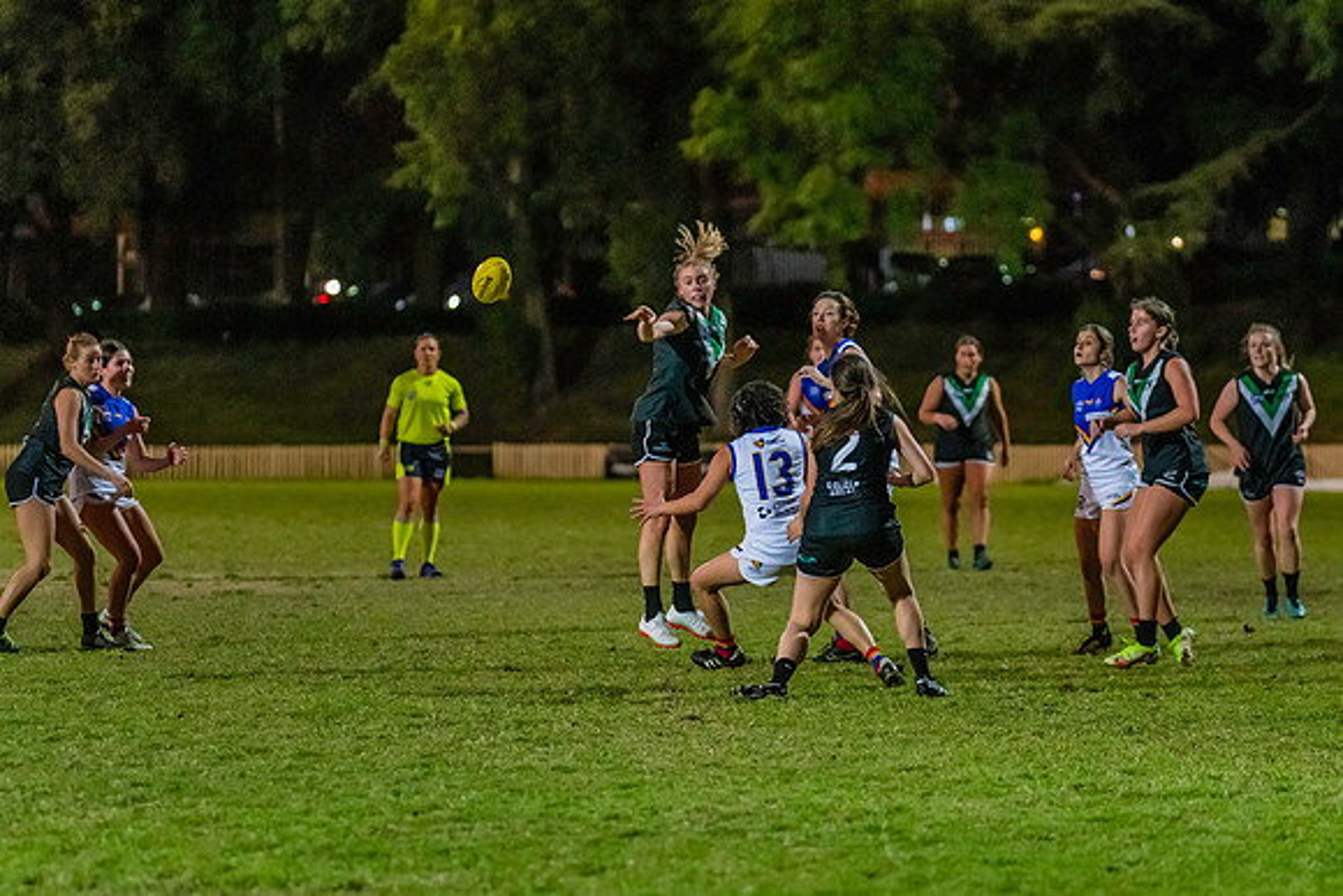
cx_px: 794
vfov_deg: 7.9
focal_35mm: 173
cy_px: 425
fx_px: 6462
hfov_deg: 11.9
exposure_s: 1/1250
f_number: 2.8
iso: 10000
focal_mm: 145
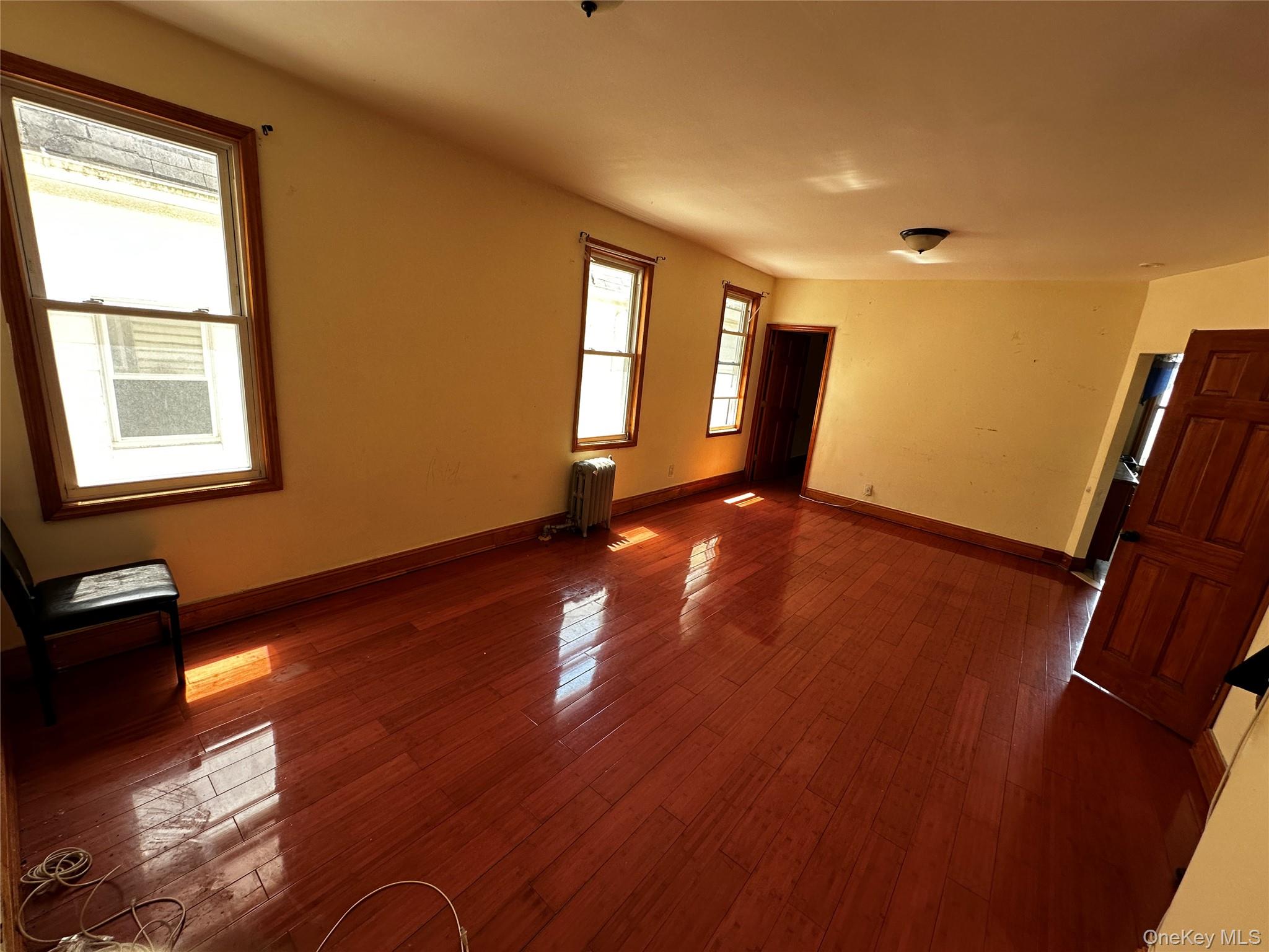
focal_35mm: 14
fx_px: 513
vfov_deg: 85.7
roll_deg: -5.3
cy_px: 476
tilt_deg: -12.8
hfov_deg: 102.1
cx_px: 634
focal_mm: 2.22
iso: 80
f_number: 2.2
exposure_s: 1/99
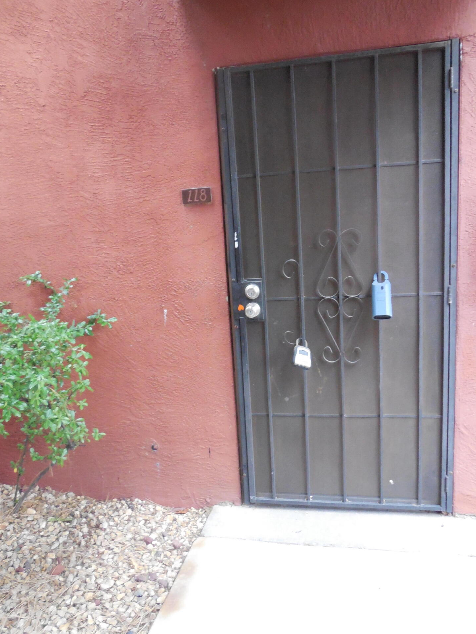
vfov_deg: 67.3
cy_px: 311
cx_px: 235
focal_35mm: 26
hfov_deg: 53.1
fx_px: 477
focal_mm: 4.5
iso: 800
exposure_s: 1/160
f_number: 3.1
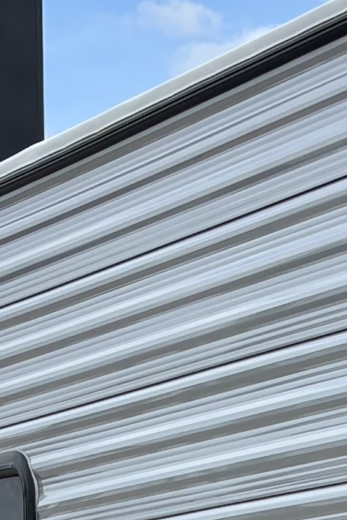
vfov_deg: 11.0
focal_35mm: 182
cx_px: 643
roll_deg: +0.9
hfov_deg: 7.3
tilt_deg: +0.5
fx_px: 2631
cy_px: 724
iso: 50
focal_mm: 5.96
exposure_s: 1/3205
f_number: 1.6
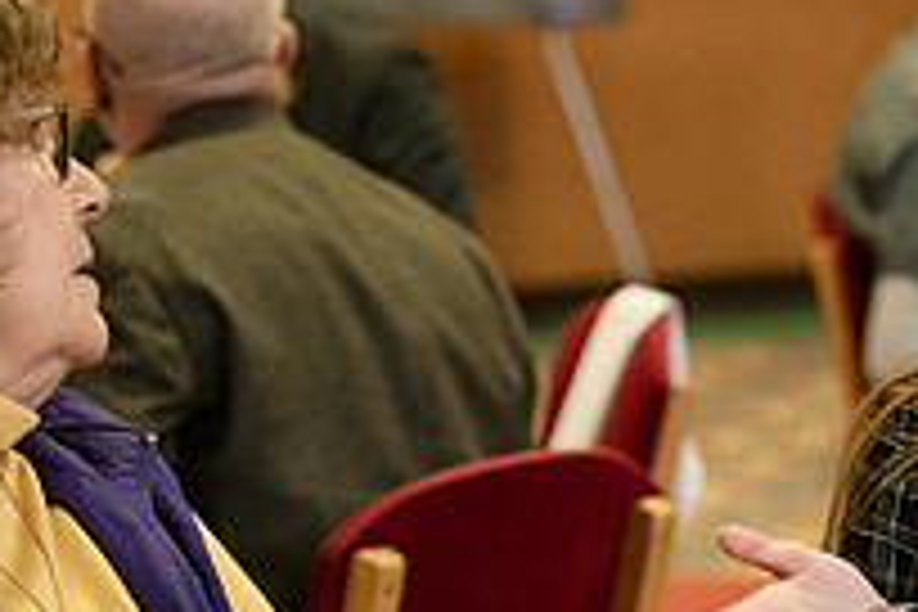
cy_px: 344
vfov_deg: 6.9
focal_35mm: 199
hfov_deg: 10.3
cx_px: 644
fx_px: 5074
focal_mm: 70
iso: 1250
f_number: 2.8
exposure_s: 1/160
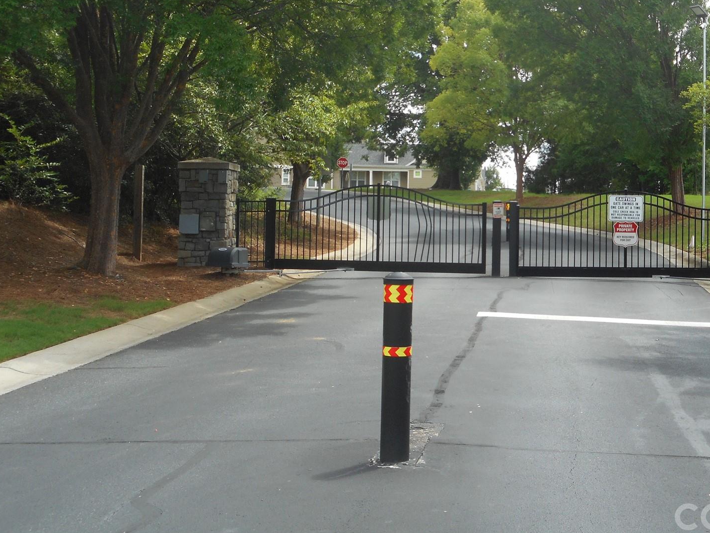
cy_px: 173
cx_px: 465
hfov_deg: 30.5
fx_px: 1292
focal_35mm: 63
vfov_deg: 23.2
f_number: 4.7
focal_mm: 7.9
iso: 80
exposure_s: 1/125
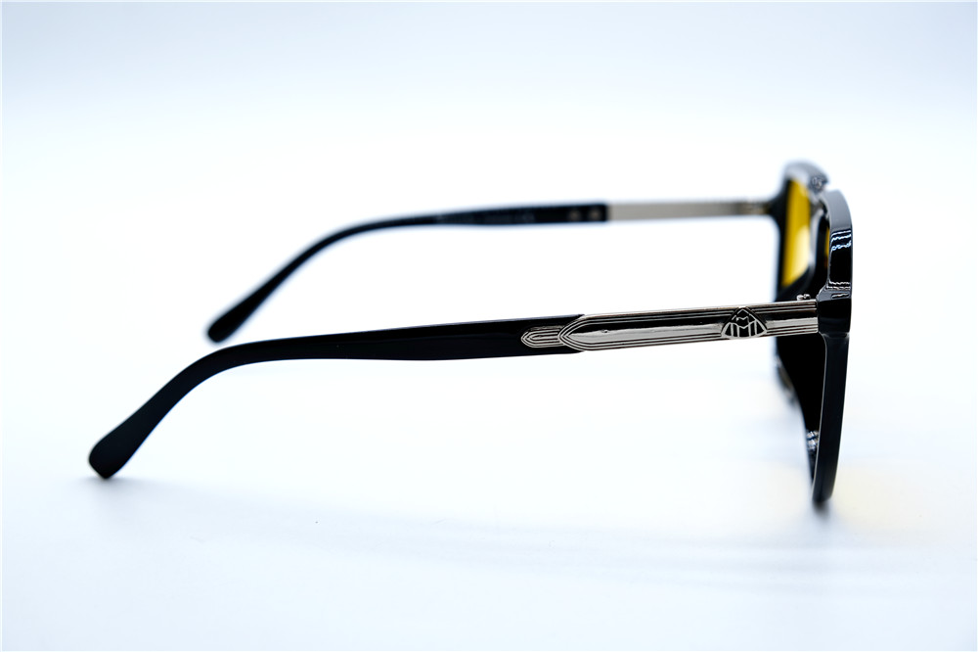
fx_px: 1602
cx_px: 489
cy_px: 326
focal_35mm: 59
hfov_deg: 33.9
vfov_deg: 23.0
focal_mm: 39
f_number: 5.6
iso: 160
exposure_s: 1/140
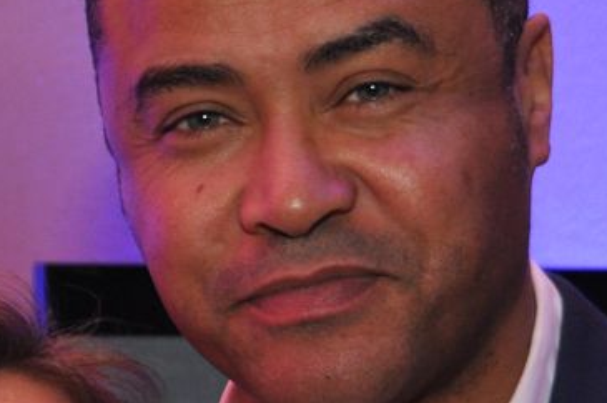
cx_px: -37
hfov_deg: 11.4
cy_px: 341
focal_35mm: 179
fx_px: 3013
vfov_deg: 7.6
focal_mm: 34
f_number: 4.5
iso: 800
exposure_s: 1/60
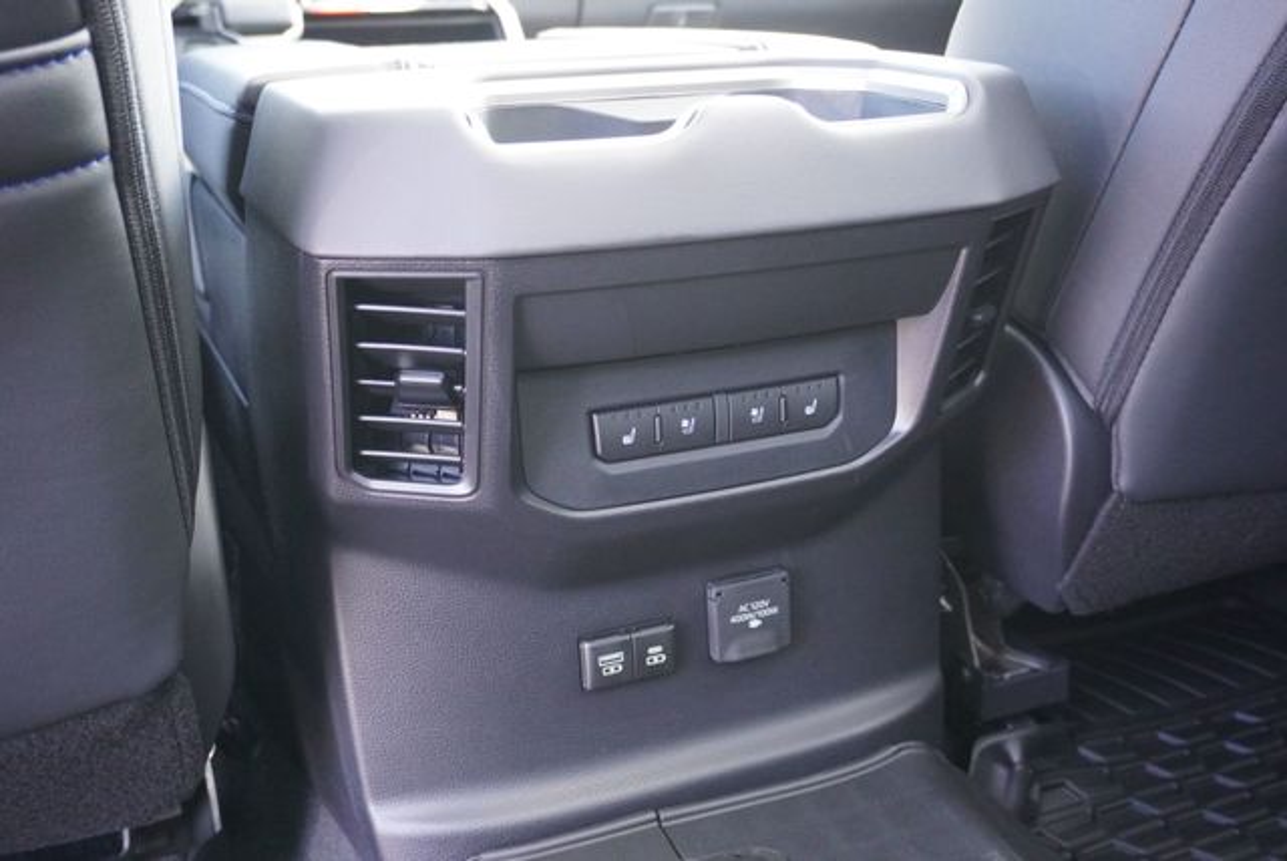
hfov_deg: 55.1
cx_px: 644
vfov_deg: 38.4
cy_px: 430
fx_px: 1234
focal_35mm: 34
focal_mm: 23
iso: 4000
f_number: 4.5
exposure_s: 1/160
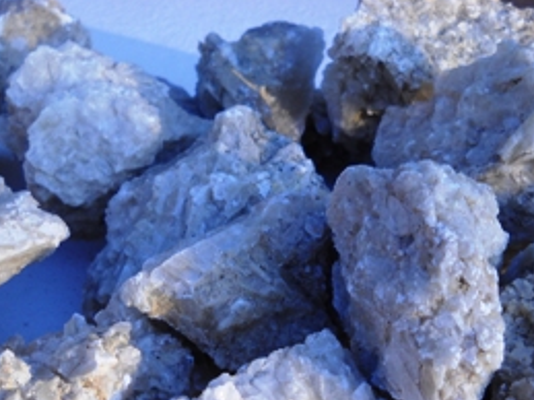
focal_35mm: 71
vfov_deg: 20.5
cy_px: 320
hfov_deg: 27.4
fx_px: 1095
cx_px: 272
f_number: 3.1
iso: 64
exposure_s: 1/168
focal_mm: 6.72
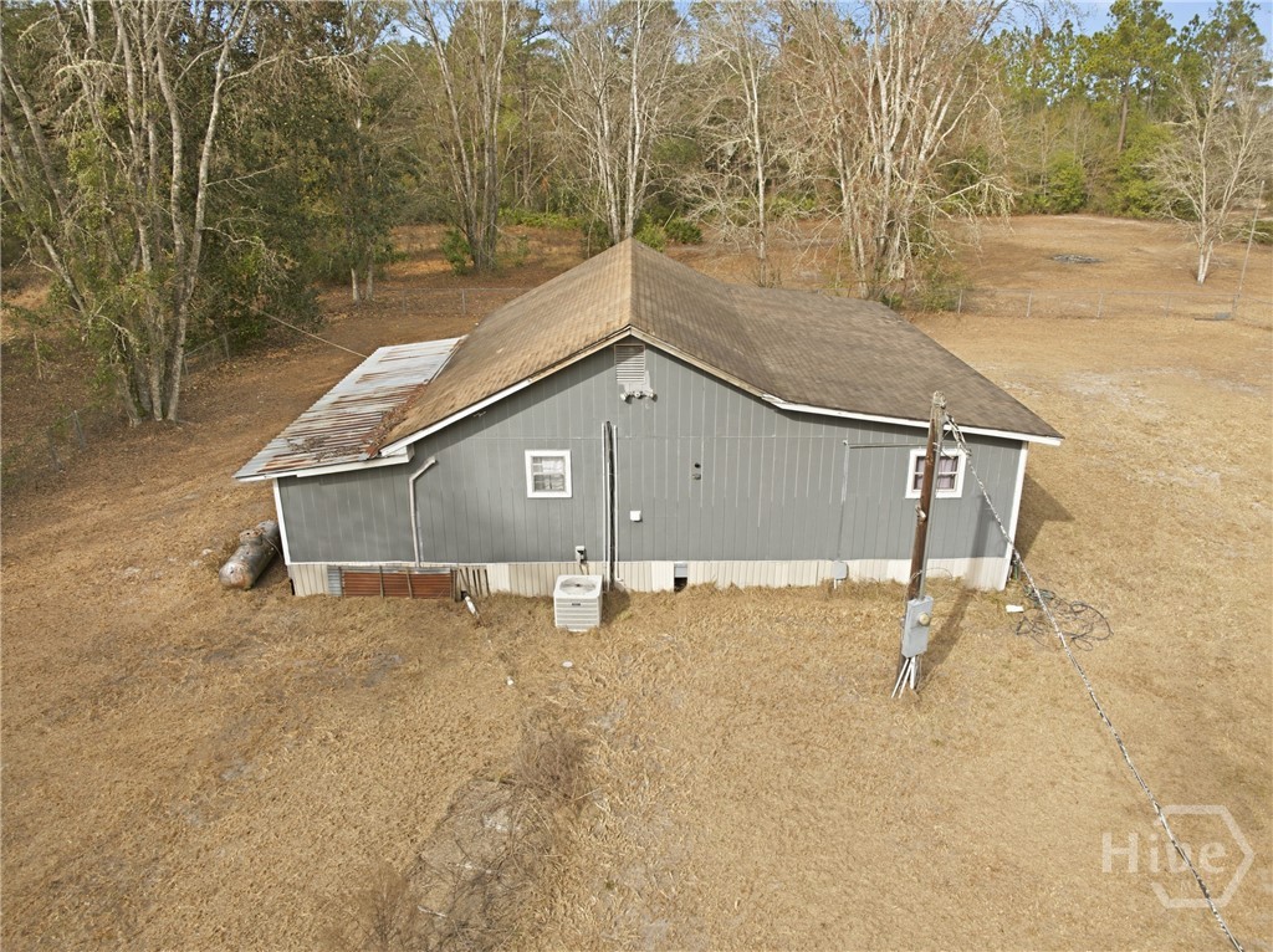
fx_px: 882
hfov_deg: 71.6
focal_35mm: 24
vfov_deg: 56.7
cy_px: 476
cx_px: 636
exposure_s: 1/100
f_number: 11
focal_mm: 12.3
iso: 100
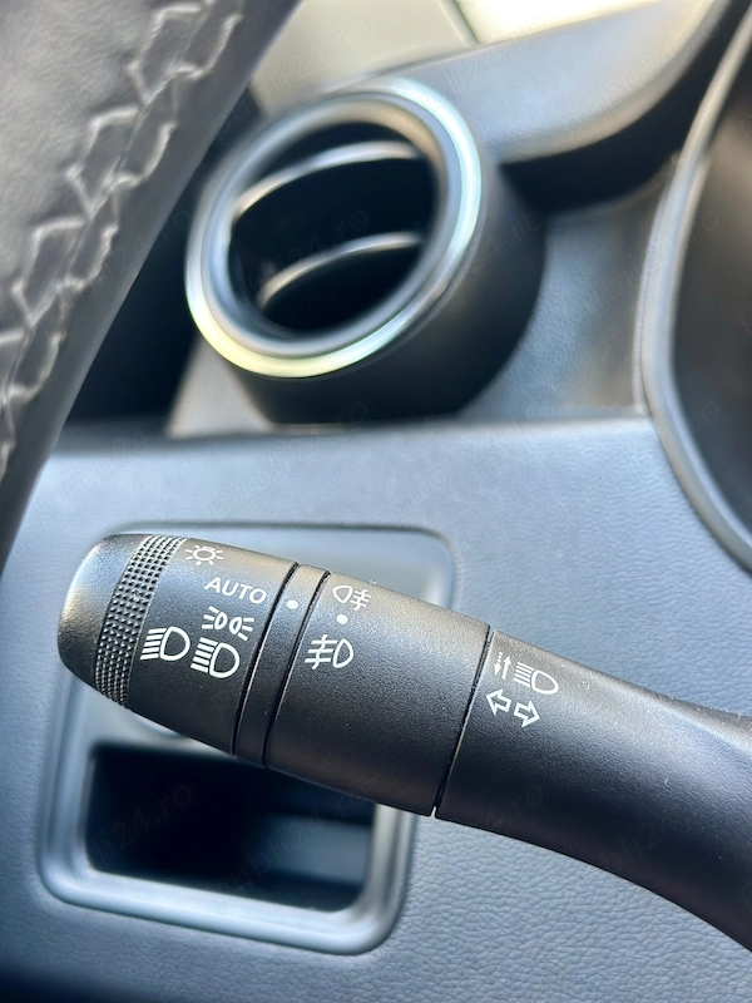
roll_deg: +4.0
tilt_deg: -10.4
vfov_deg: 39.7
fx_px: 1390
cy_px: 502
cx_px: 376
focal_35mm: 48
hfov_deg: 30.3
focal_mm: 6.86
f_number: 1.78
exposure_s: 1/91
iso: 125
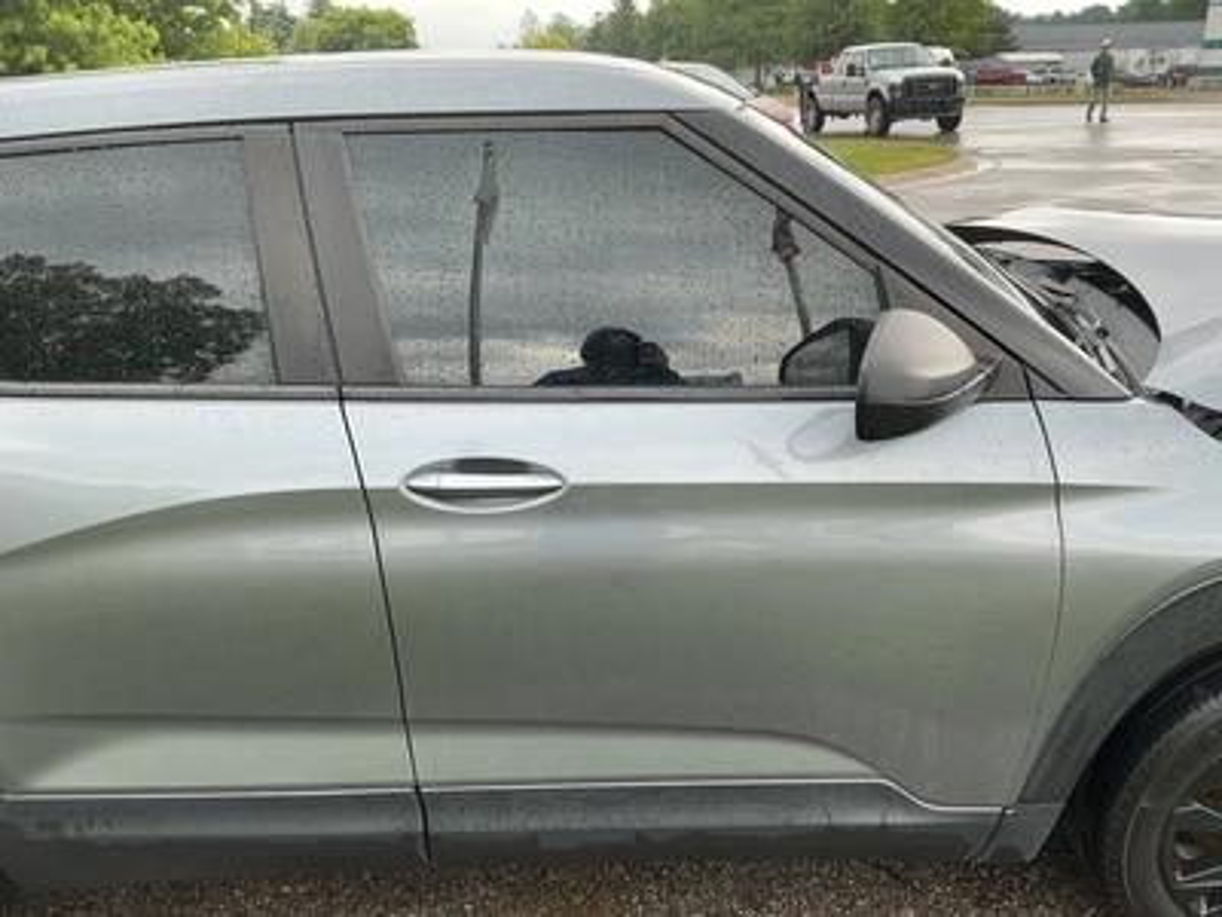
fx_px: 988
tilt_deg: -19.6
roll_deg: +1.4
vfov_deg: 49.7
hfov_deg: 63.4
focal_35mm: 28
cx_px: 611
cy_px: 458
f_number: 1.8
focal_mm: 3
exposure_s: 1/122
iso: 20
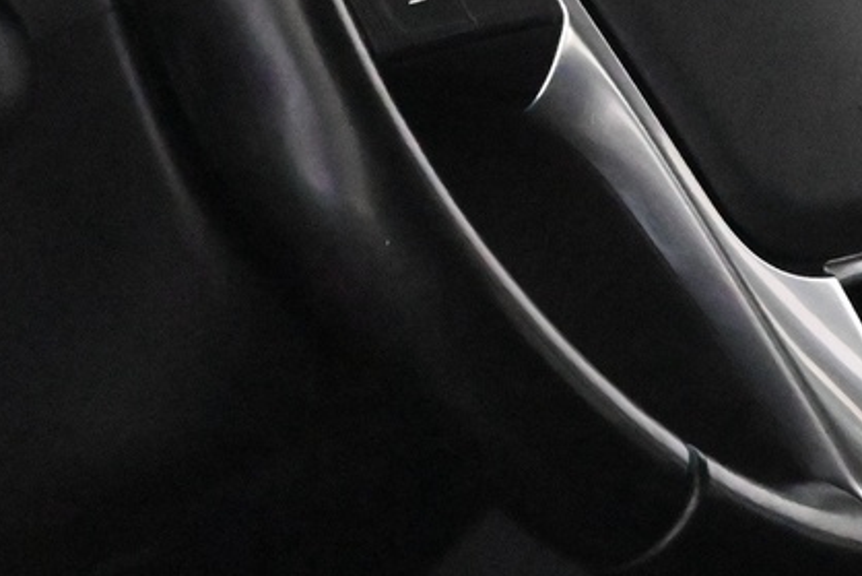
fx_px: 6537
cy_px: -126
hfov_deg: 7.5
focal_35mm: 273
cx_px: 986
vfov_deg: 5.0
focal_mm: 47
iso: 18000
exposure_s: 1/80
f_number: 6
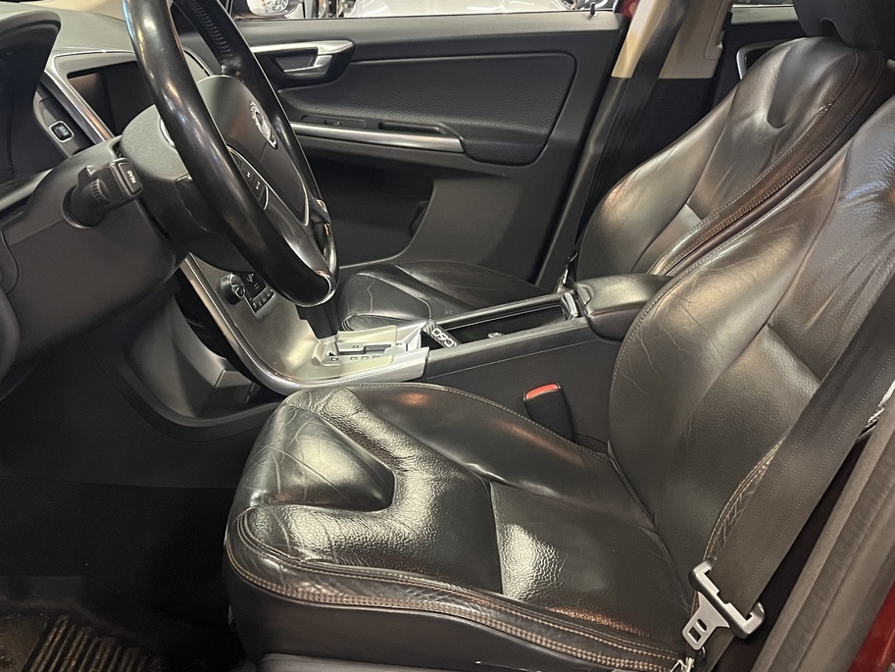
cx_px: 389
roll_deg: -3.3
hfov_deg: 45.7
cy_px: 310
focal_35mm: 41
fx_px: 1060
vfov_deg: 35.1
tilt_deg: -20.7
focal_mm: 5.1
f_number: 1.6
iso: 500
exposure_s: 1/33
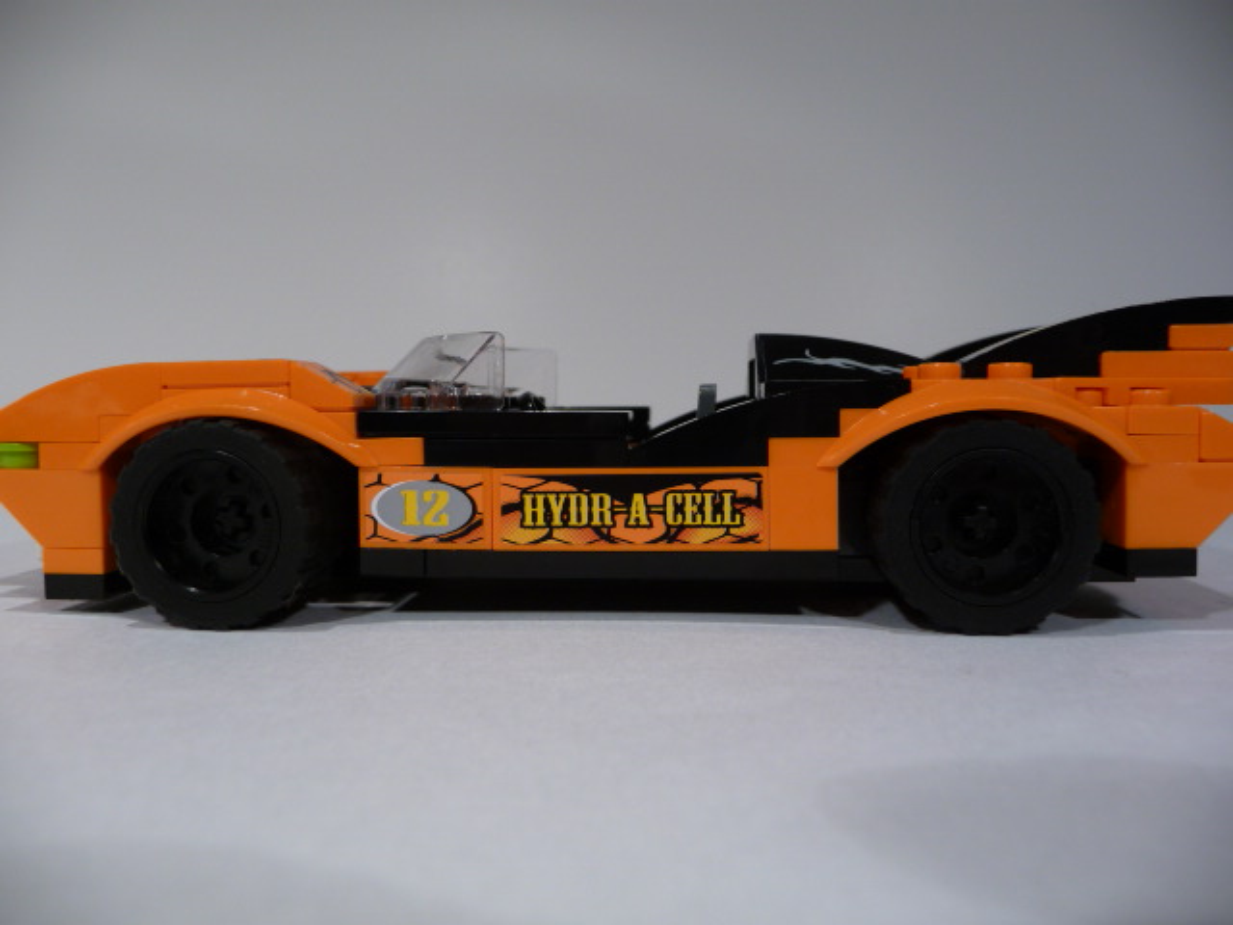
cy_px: 462
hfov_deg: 63.4
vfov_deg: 49.7
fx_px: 997
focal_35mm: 28
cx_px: 616
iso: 100
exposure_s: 1/30
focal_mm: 4.7
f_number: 3.3
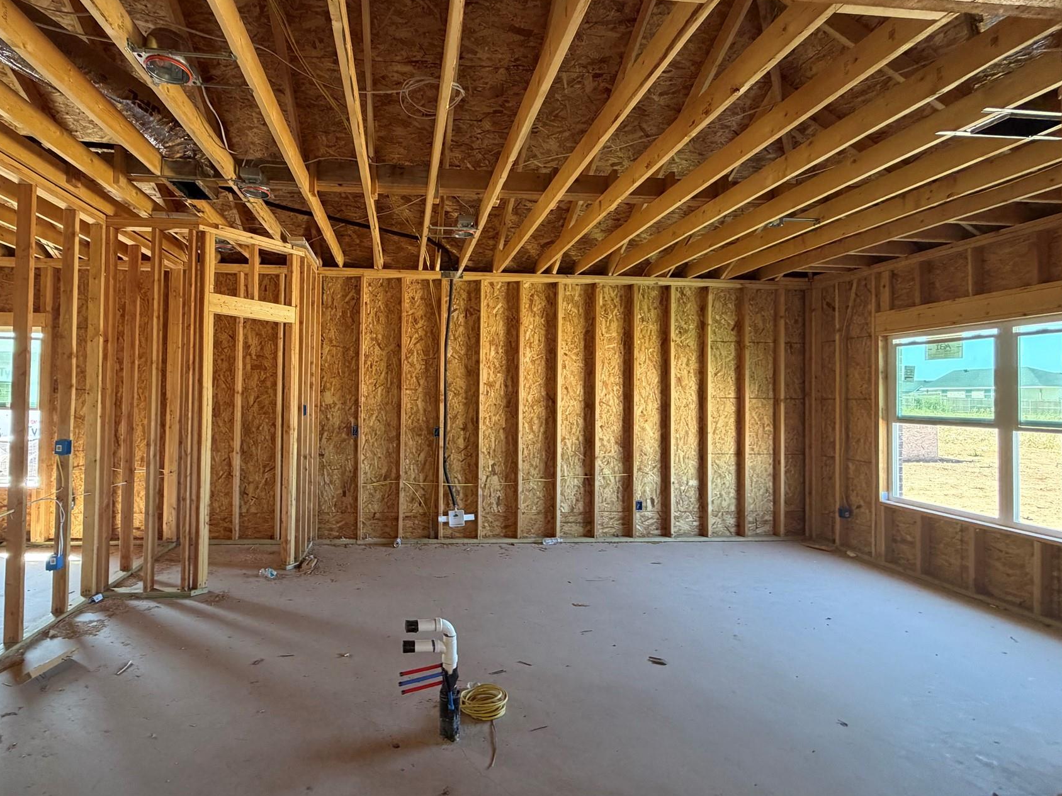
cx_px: 441
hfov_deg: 90.2
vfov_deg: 74.7
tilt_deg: +2.5
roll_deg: -0.8
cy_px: 385
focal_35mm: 17
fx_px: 522
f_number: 2.2
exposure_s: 1/112
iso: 320
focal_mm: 2.22
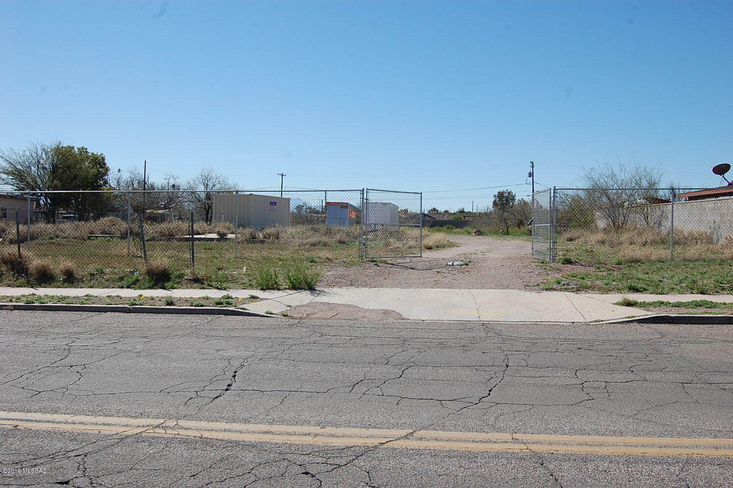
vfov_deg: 38.3
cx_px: 366
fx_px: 702
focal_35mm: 34
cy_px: 244
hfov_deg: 55.1
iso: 200
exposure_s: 1/400
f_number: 10
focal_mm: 23
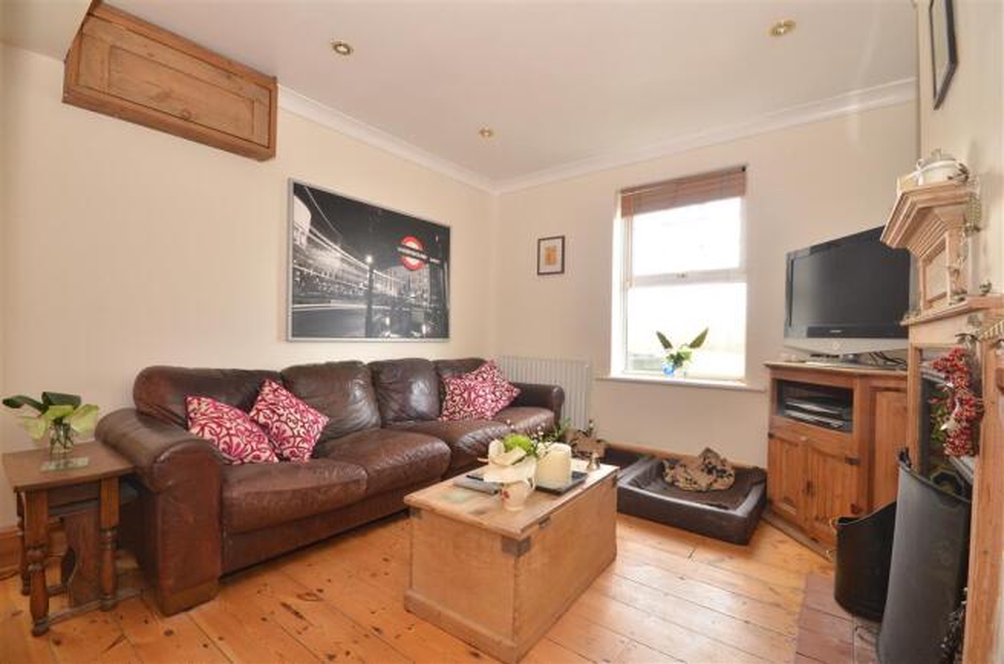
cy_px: 332
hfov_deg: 100.5
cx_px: 502
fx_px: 417
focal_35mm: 15
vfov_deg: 77.0
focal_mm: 10
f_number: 10
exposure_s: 1/8
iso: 640
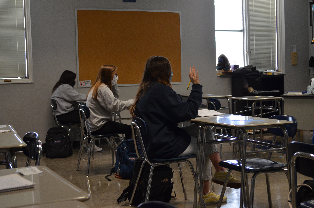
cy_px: 104
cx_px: 157
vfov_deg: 23.7
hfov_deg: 35.1
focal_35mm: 57
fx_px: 496
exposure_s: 1/60
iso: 800
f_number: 5
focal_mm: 38
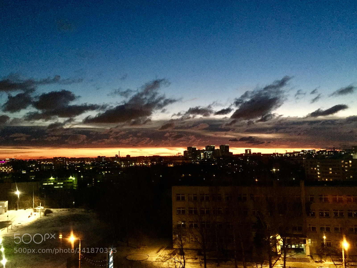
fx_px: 299
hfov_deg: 61.7
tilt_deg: +4.0
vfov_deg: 48.2
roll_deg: -1.0
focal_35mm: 29
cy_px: 134
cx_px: 178
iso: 400
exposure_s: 1/17
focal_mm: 4.15
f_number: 2.2
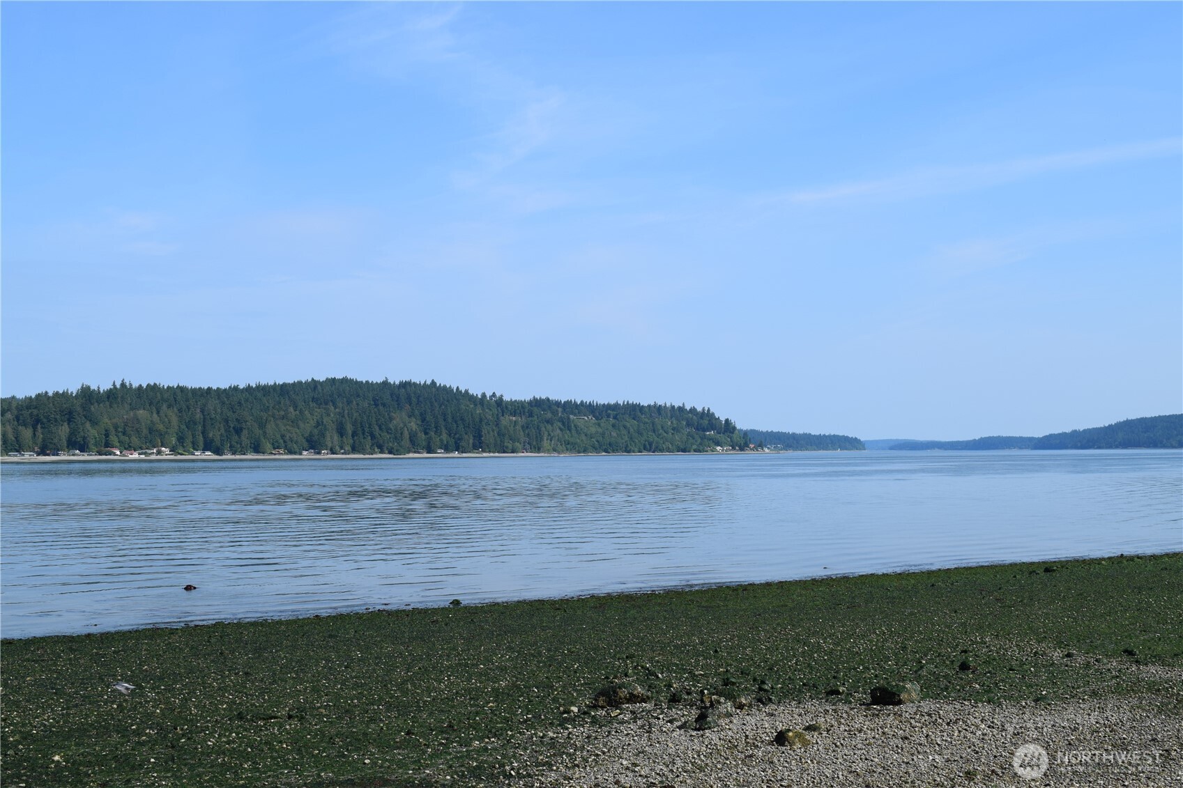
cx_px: 592
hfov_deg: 47.9
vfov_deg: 33.0
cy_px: 394
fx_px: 1331
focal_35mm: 40
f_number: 10
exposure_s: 1/400
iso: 200
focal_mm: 27
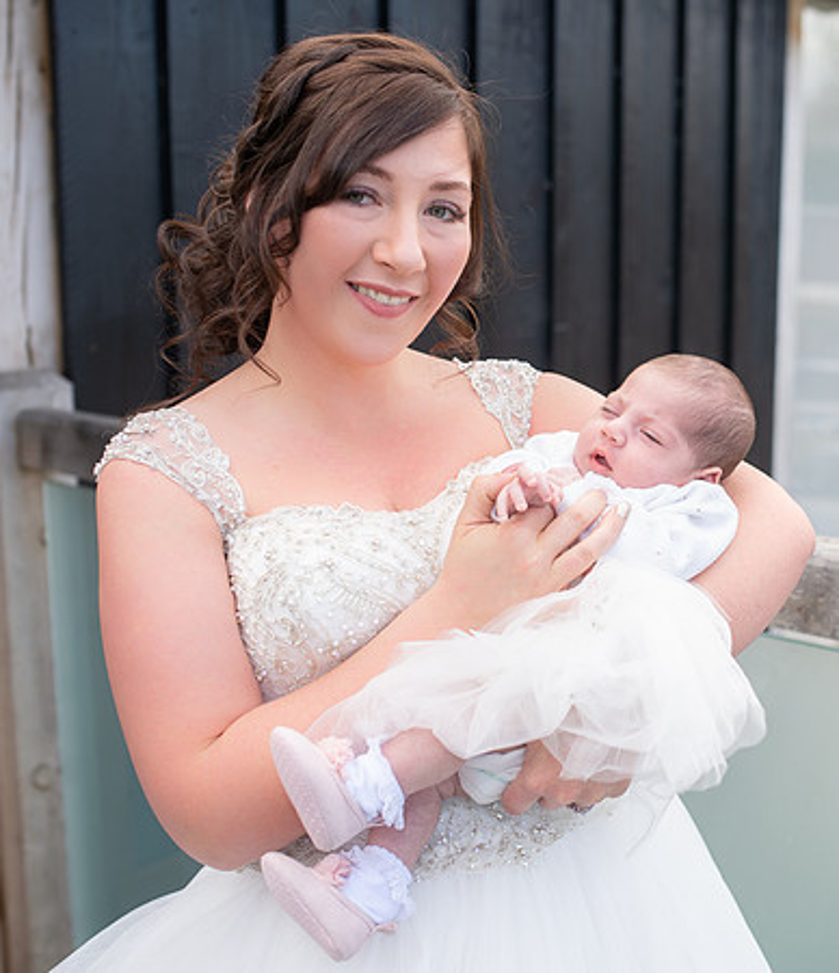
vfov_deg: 35.5
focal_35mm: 51
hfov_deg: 30.4
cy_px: 461
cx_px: 608
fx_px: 1522
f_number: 3.2
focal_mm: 35
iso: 100
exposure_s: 1/250
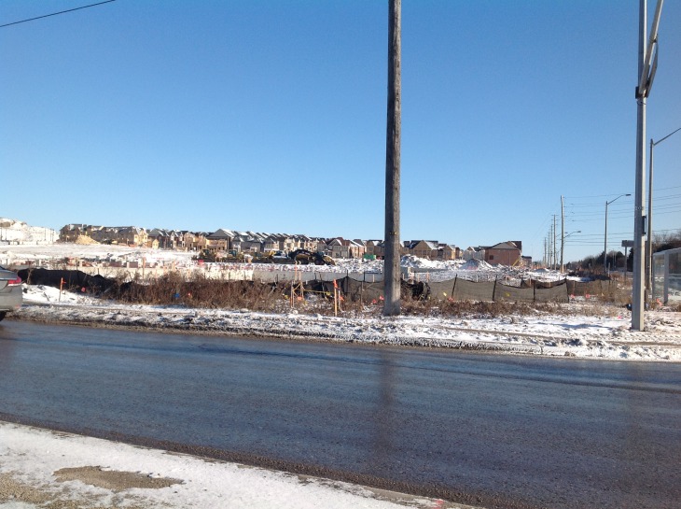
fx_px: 687
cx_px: 340
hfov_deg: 52.7
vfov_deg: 40.6
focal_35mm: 35
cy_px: 254
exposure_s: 1/1681
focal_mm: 4.28
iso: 80
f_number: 2.4
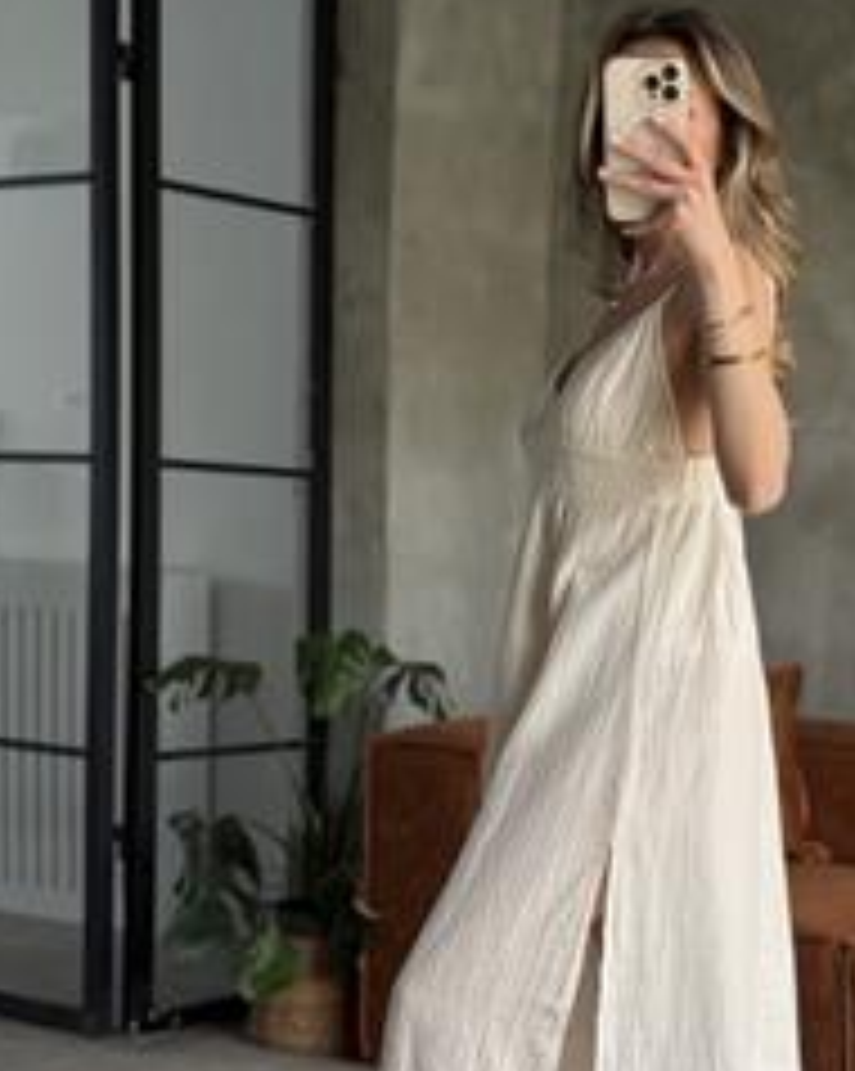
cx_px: 616
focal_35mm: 84
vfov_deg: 22.7
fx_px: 2660
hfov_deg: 18.2
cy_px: 684
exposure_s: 1/80
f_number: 1.78
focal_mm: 6.76
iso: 100
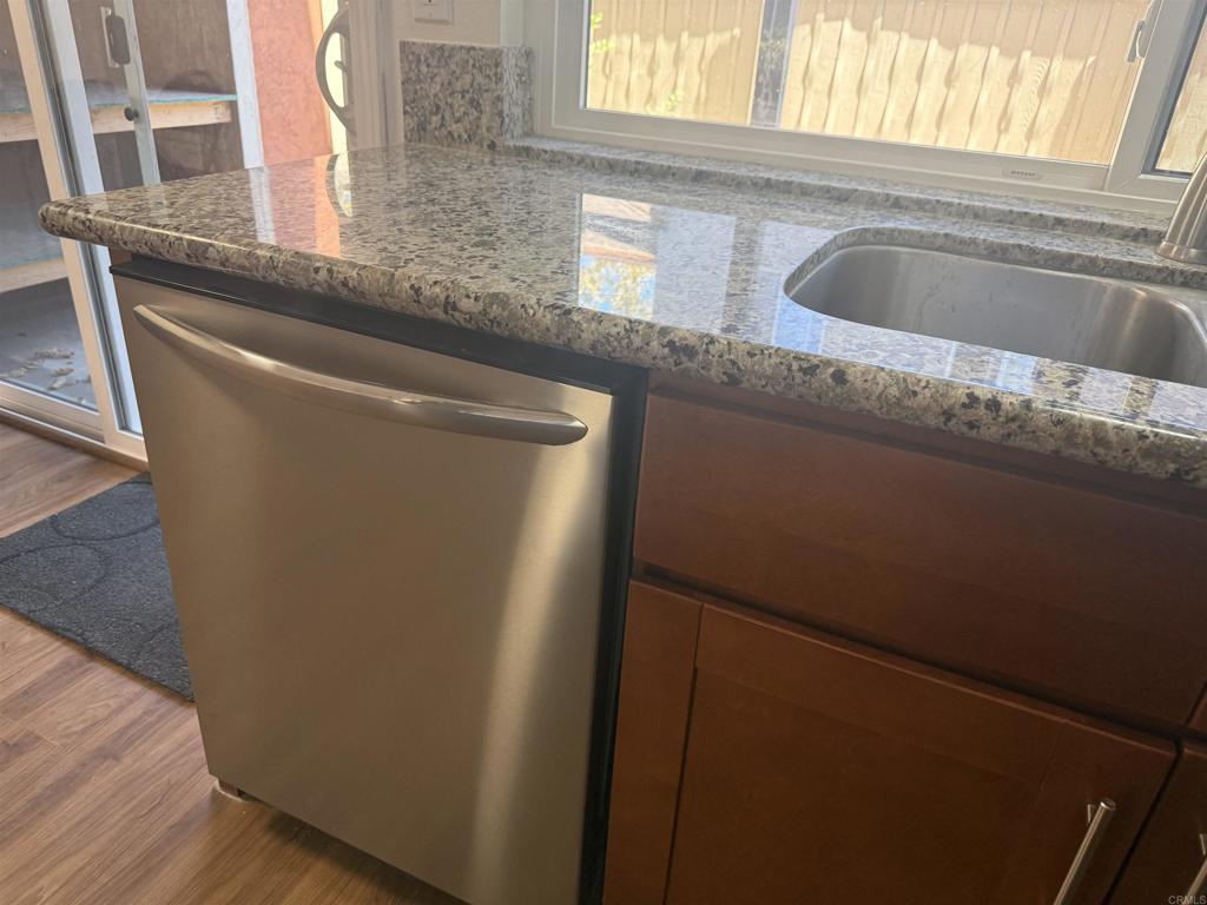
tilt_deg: -27.2
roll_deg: -3.8
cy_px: 452
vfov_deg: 56.8
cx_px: 604
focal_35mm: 24
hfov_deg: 71.6
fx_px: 837
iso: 320
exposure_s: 1/120
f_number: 1.78
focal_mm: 6.76
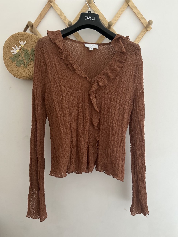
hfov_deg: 53.1
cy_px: 118
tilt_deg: -5.1
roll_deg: -0.1
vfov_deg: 67.3
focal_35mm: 26
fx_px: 178
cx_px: 89
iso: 320
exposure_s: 1/50
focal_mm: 5.7
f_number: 1.5
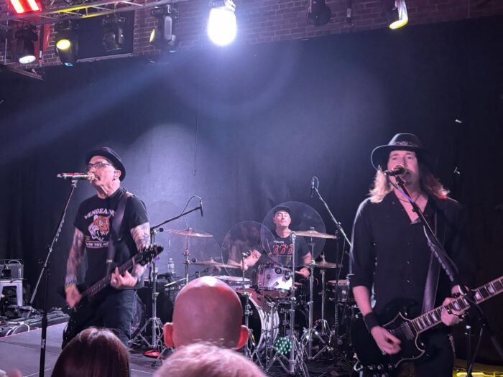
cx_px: 252
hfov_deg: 67.3
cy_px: 188
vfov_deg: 53.1
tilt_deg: +1.8
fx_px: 378
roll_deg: -2.9
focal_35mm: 26
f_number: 1.6
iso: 800
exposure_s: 1/32
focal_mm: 5.96
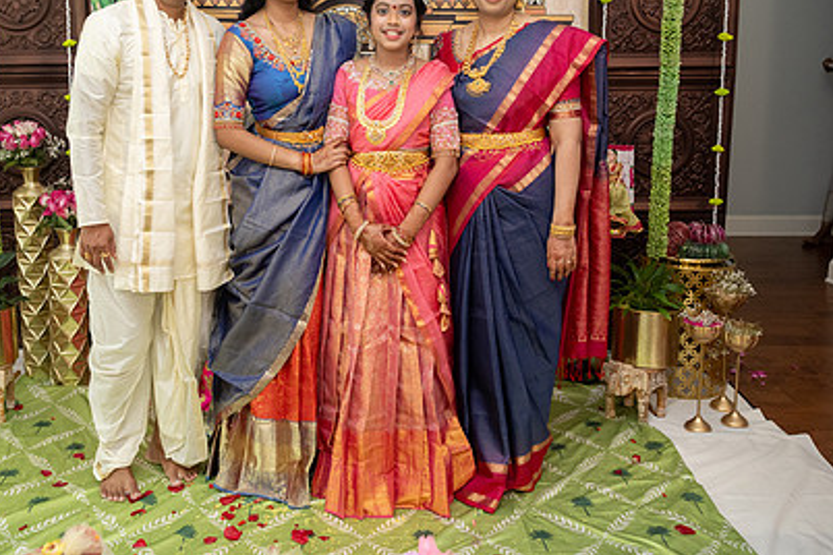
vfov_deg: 32.9
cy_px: 160
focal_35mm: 40
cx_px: 342
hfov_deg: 48.2
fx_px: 925
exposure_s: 1/160
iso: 800
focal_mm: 27.5
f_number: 4
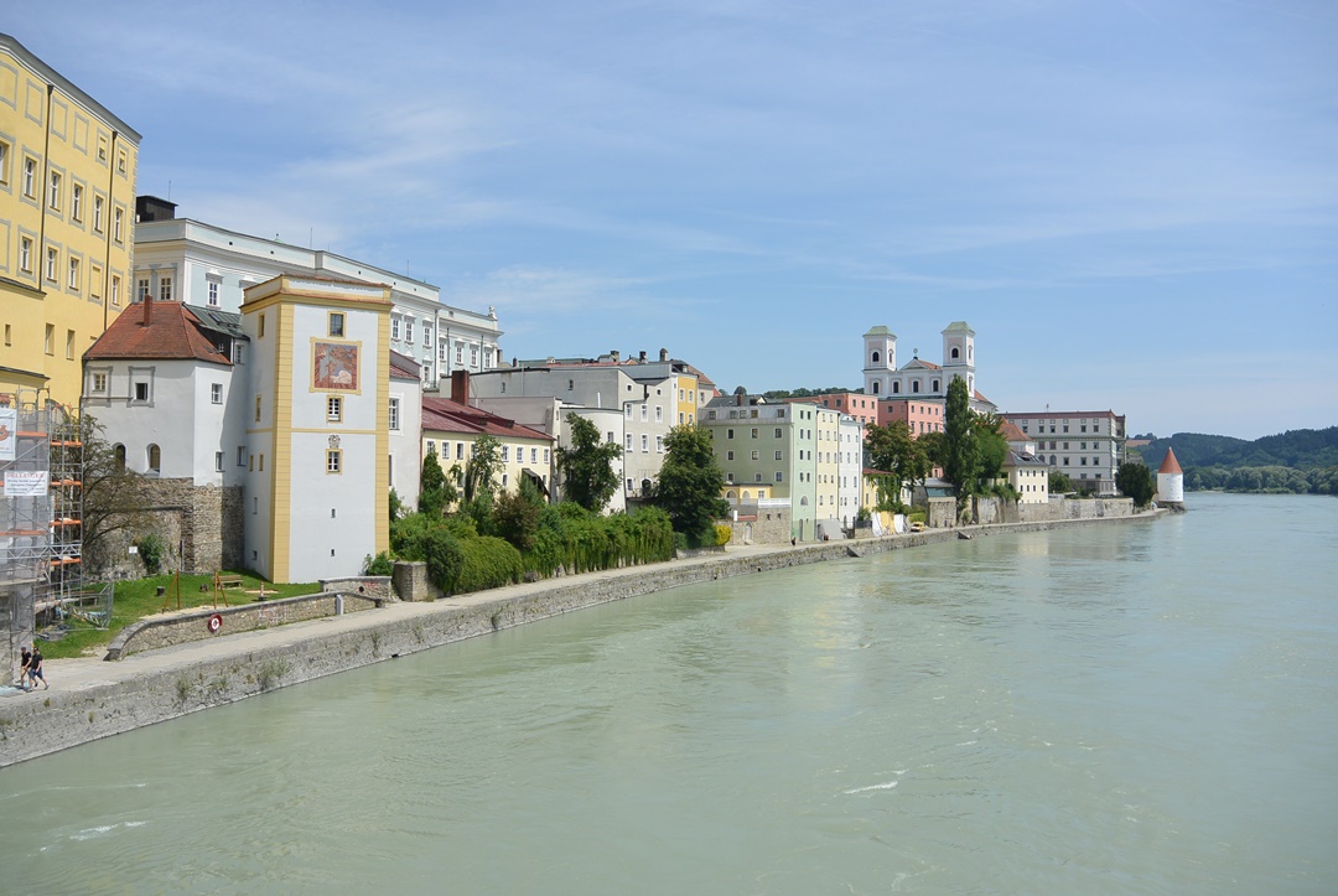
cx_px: 669
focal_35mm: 29
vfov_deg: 45.1
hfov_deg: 63.6
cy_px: 448
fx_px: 1079
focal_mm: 11
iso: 100
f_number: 4
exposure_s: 1/1250
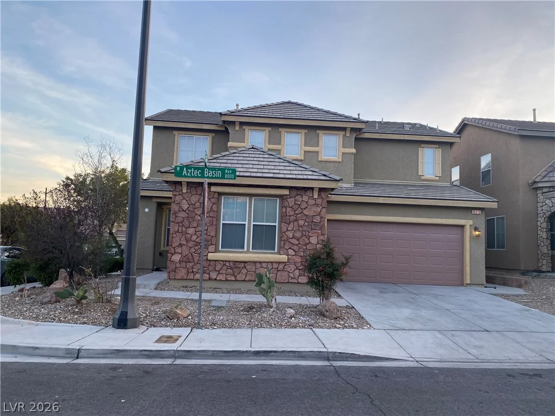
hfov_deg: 67.3
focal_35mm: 26
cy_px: 208
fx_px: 417
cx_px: 278
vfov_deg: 53.1
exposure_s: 1/222
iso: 32
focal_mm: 4.25
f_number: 1.8
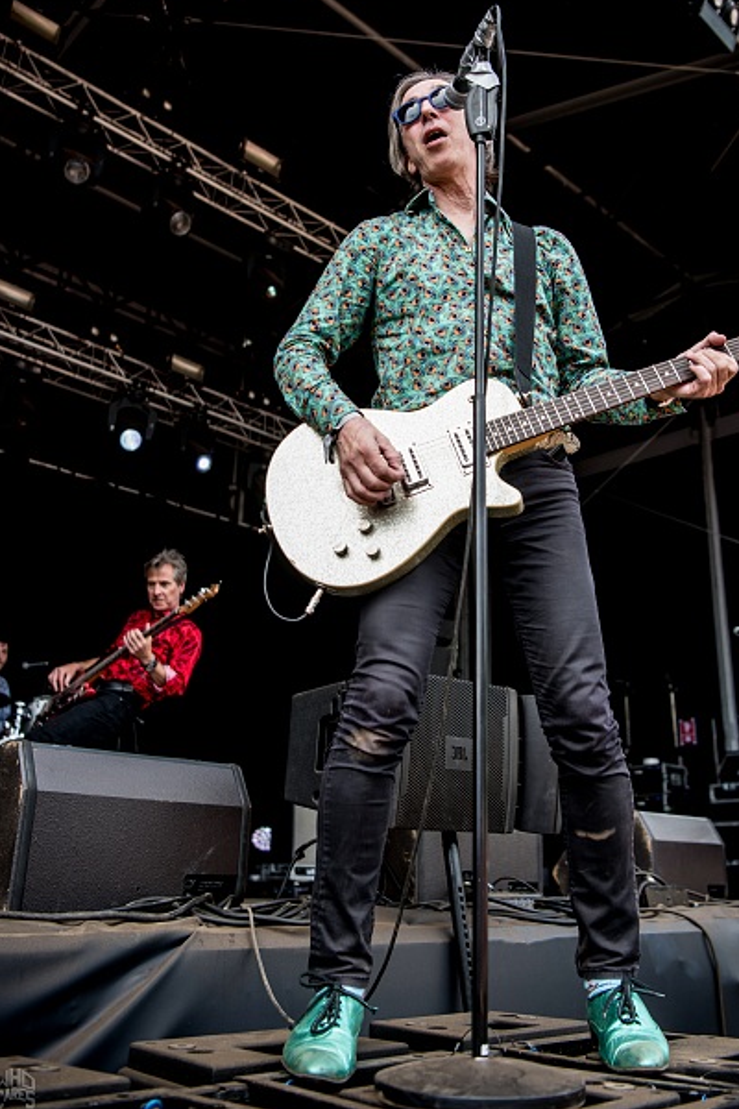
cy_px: 460
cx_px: 426
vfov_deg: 52.9
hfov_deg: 36.8
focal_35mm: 36
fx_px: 1108
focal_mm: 30
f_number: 3.2
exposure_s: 1/320
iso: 125
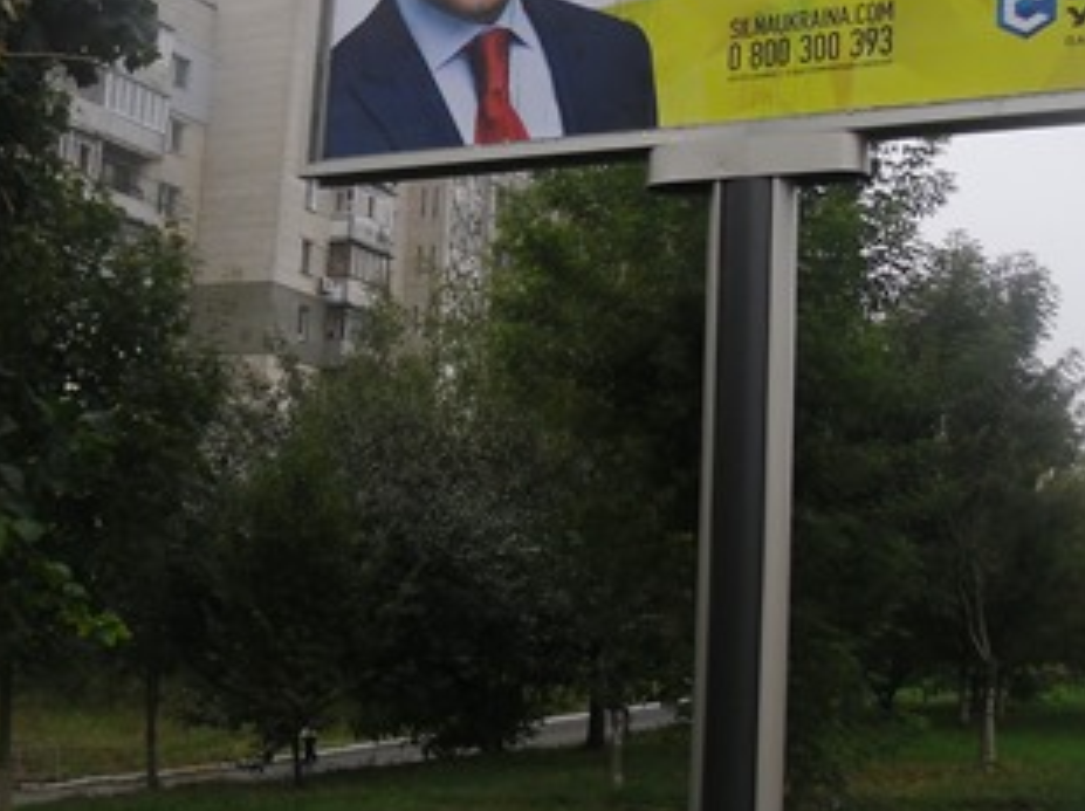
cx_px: 418
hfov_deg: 34.2
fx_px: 1753
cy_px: 323
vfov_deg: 26.0
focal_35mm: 56
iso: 100
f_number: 3.2
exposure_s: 1/250
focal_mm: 4.9
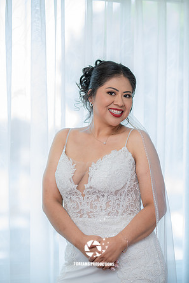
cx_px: 94
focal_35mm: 86
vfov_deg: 23.6
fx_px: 677
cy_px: 142
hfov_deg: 15.9
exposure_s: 1/125
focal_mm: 85
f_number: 2
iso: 80
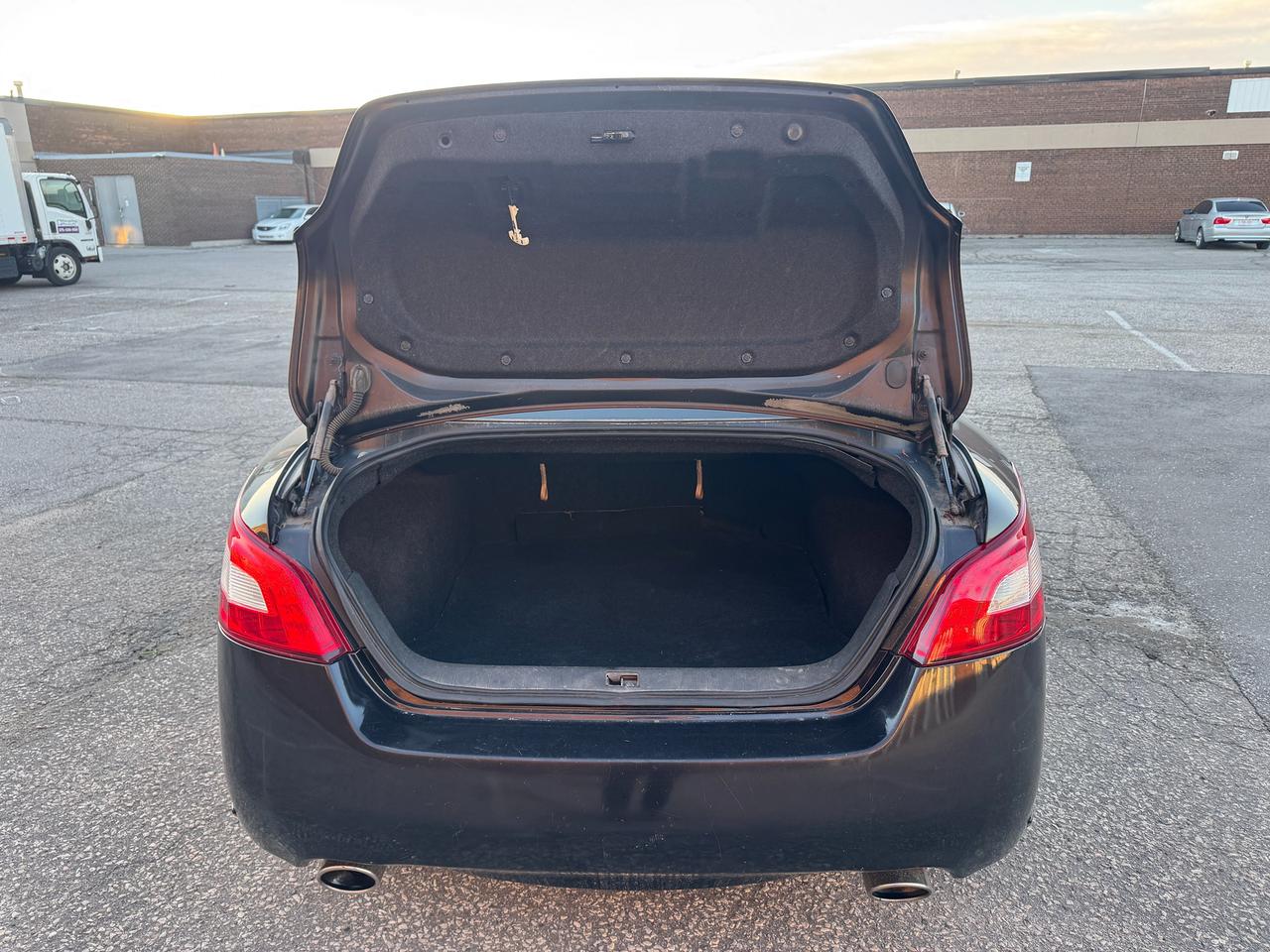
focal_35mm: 24
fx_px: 881
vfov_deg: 56.8
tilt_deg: -13.7
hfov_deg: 71.6
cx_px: 635
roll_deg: +1.0
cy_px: 476
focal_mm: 6.76
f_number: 1.78
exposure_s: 1/121
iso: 100
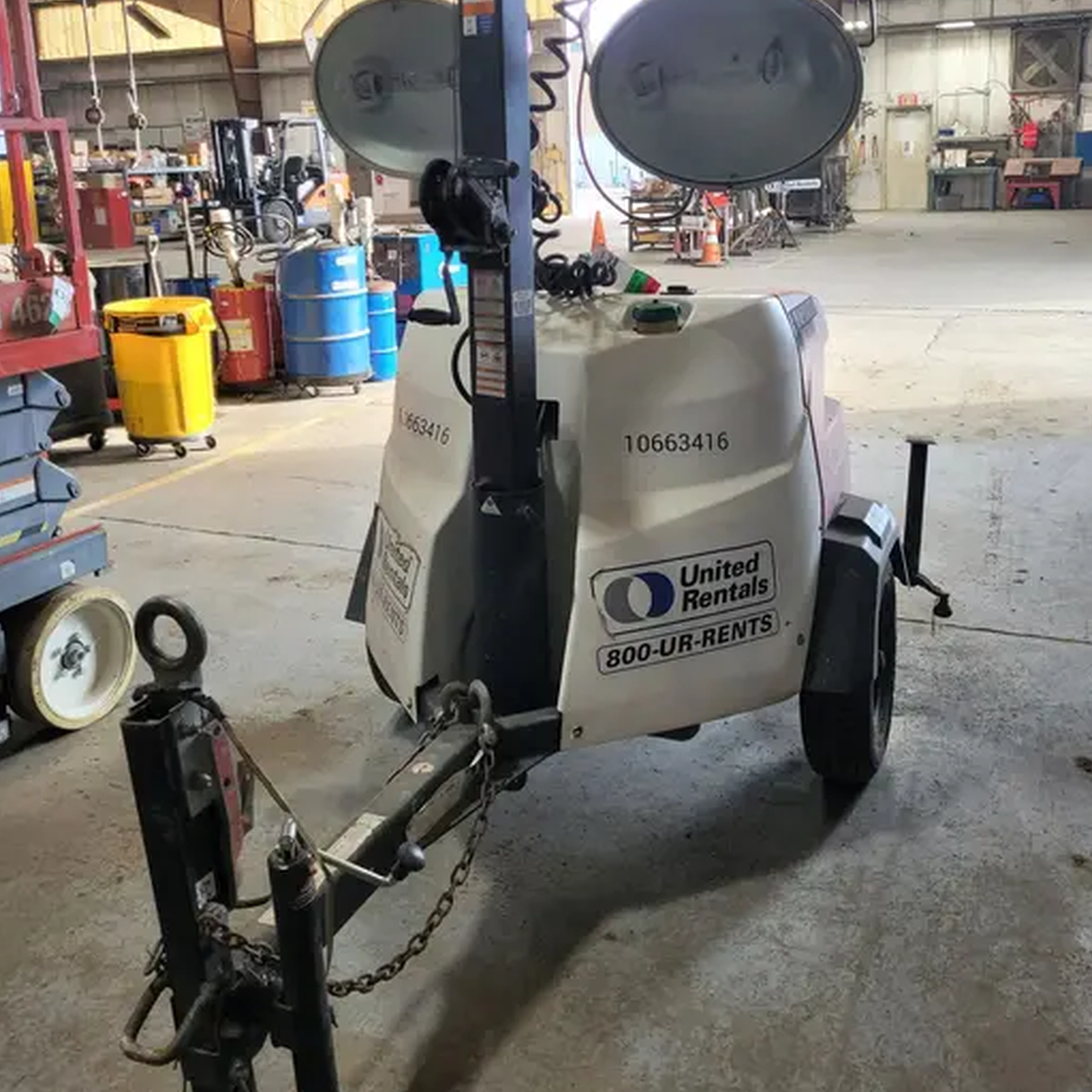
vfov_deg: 49.3
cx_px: 551
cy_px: 411
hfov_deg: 49.7
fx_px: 1178
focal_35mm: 33
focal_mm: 5.4
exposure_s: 1/120
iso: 160
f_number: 1.8
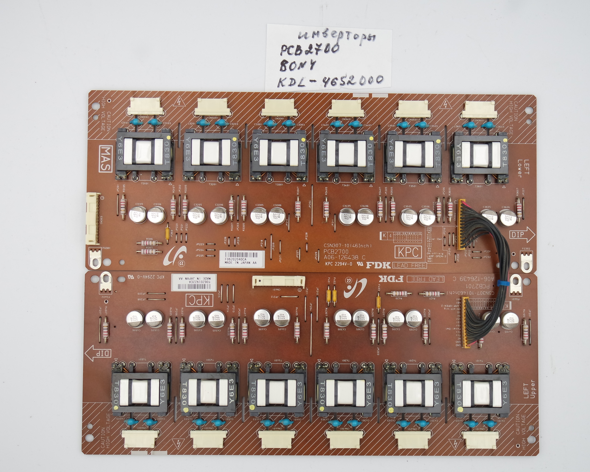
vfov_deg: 30.8
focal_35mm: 49
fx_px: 856
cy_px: 237
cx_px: 316
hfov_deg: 38.0
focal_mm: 16
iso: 160
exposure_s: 1/125
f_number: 4.5
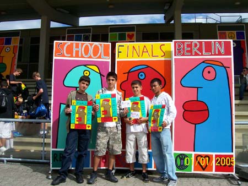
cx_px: 124
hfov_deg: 53.9
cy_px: 93
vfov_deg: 41.8
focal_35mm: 34
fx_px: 244
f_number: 5.1
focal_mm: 5.6
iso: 80
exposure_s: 1/654
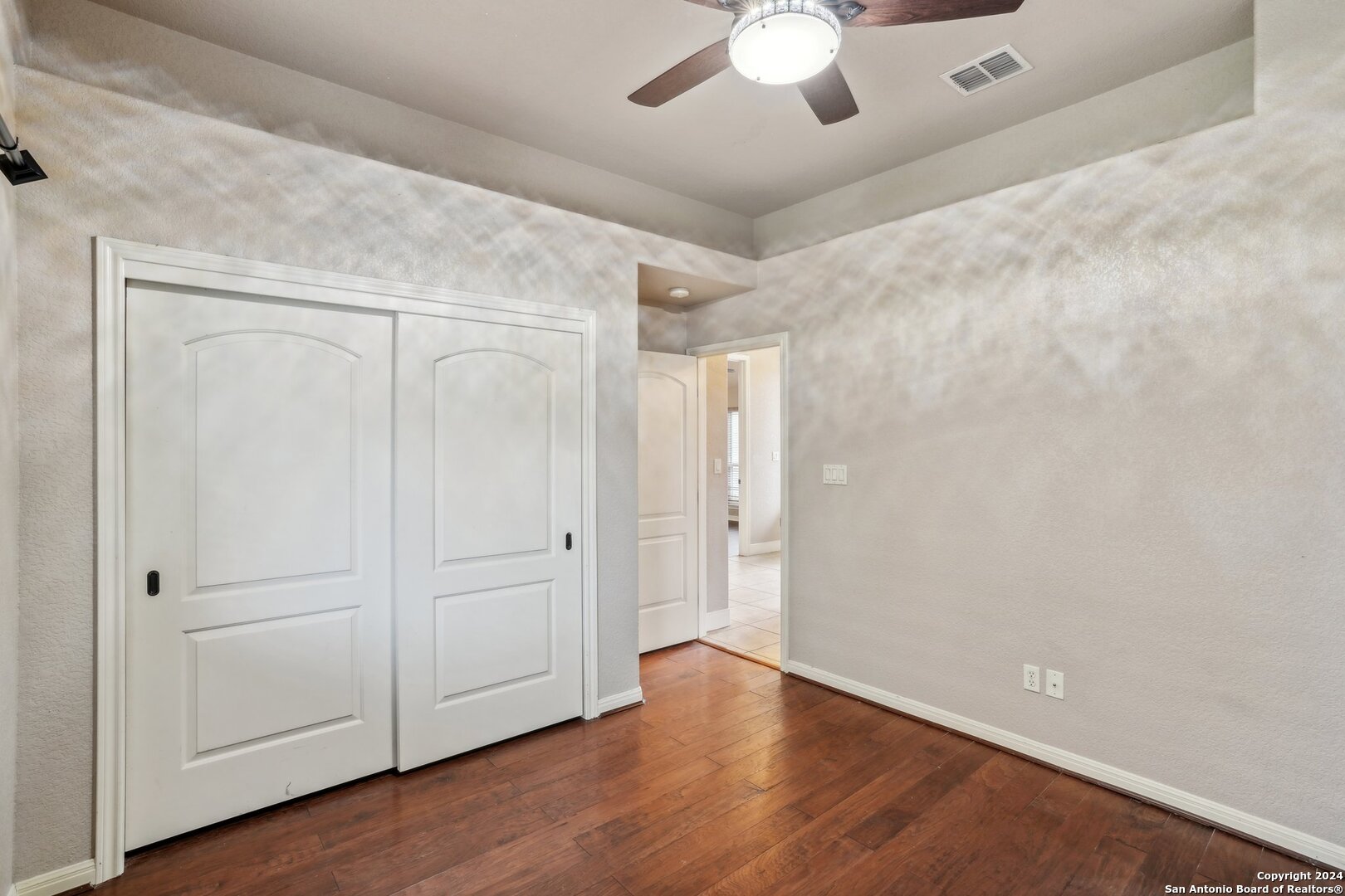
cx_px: 672
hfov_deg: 96.7
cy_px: 448
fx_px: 598
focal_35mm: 16
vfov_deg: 73.7
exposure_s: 1/4
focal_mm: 16
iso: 400
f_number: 8
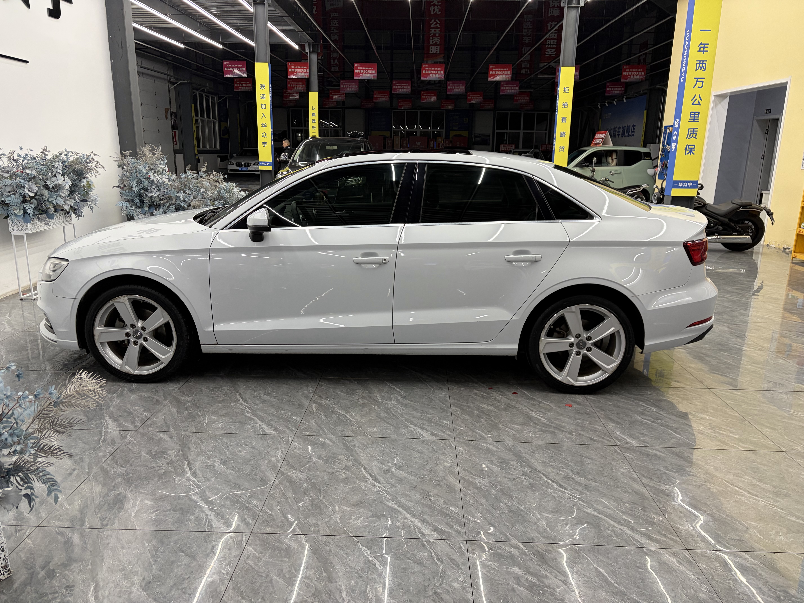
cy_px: 302
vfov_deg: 53.1
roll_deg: -0.1
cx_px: 402
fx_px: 604
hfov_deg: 67.3
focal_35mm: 26
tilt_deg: -14.1
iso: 125
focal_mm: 5.96
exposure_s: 1/50
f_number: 1.6
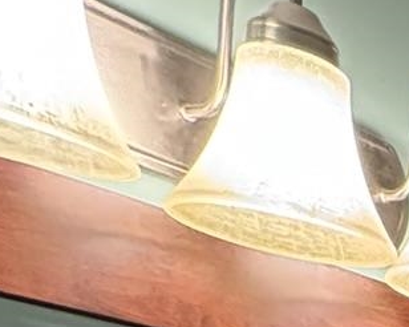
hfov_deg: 14.3
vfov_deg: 13.9
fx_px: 1101
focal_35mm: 91
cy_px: 686
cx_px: 980
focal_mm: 2.22
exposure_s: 1/60
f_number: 2.2
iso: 250
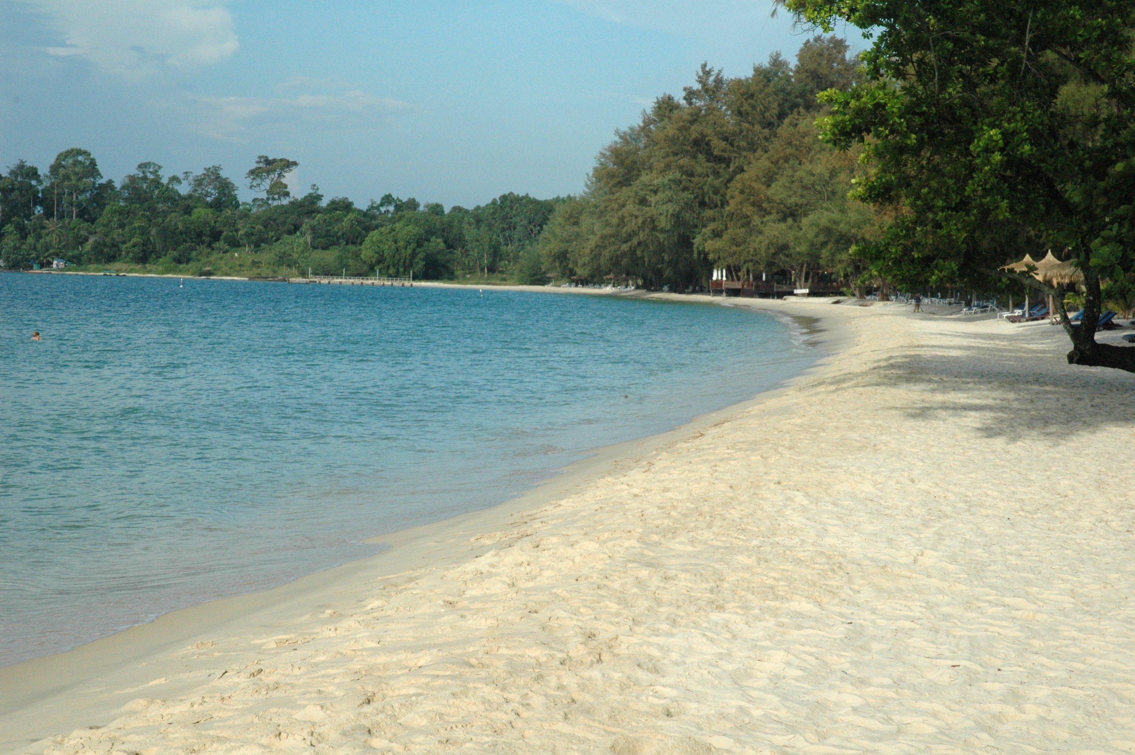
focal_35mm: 82
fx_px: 2599
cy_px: 378
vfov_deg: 16.5
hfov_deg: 24.6
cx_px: 568
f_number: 13
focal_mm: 55
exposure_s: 1/640
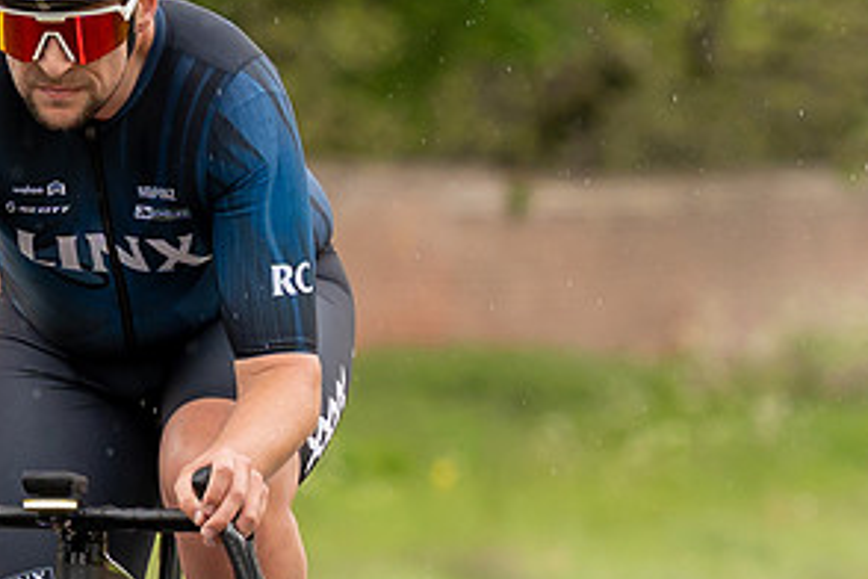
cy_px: 70
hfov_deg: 2.4
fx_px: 20469
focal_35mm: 849
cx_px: 182
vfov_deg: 1.6
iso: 250
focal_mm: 137
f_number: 3.5
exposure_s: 1/1000
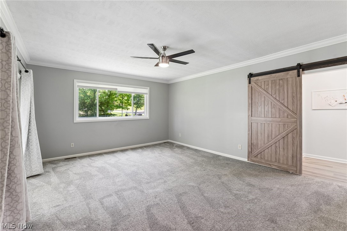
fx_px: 135
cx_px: 174
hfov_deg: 104.3
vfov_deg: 81.2
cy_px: 116
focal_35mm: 14
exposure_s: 1/15
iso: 200
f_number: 5.6
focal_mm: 14
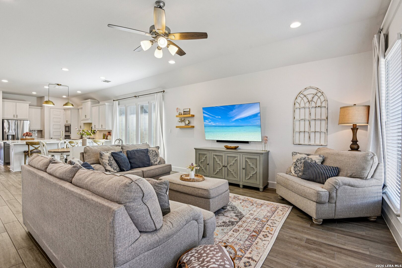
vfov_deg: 70.4
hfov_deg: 93.3
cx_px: 201
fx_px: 190
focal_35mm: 17
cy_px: 134
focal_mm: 17
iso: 450
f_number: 8
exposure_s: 1/15
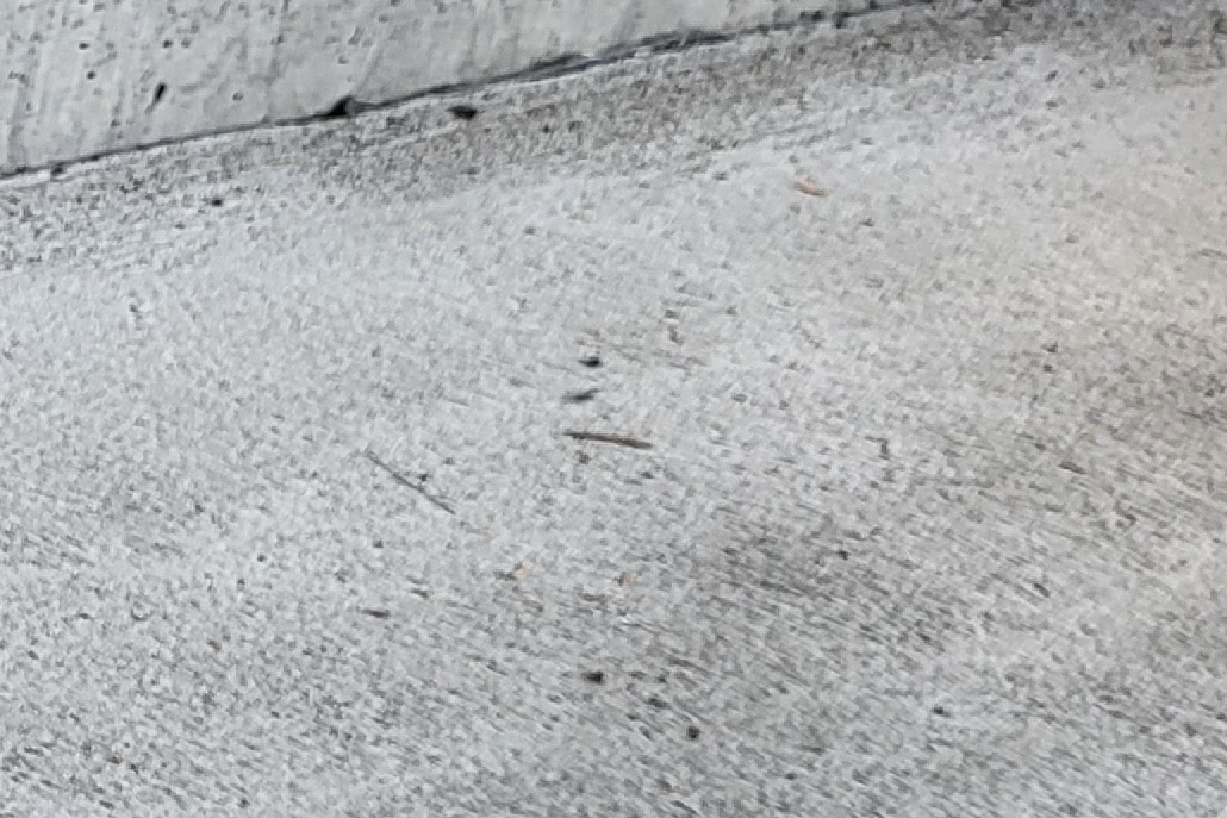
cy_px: 793
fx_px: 3579
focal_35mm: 105
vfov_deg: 12.9
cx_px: -705
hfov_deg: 17.2
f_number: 1.8
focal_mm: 5.4
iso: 100
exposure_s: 1/100
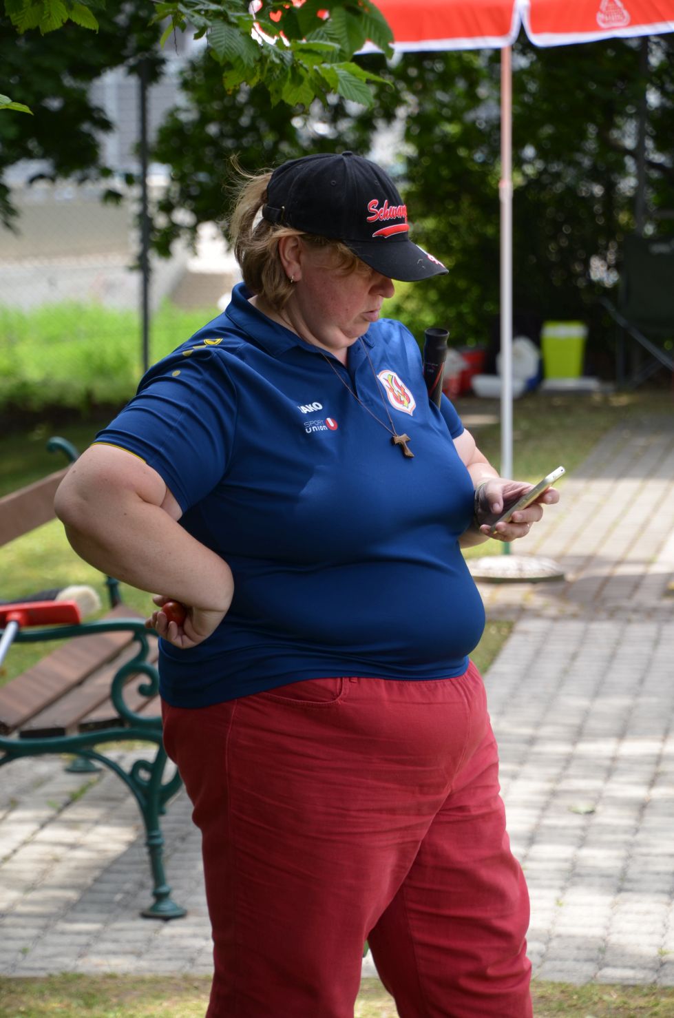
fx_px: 4654
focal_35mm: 165
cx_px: 337
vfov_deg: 12.5
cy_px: 509
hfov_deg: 8.3
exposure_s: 1/200
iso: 180
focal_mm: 110
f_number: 5.6
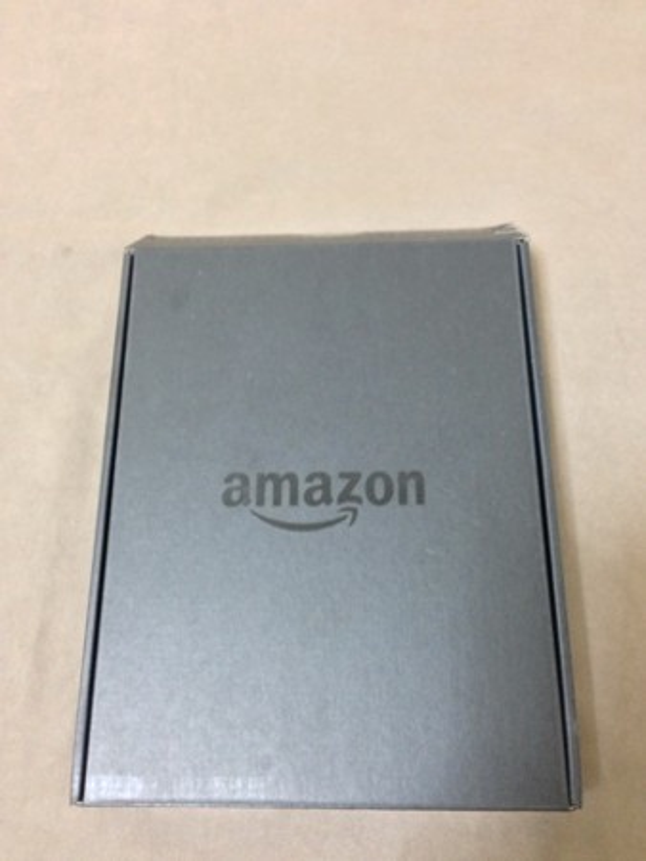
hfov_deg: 43.0
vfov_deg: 55.3
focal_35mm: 33
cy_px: 430
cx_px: 323
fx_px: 820
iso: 400
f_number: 2.4
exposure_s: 1/20
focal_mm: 4.13
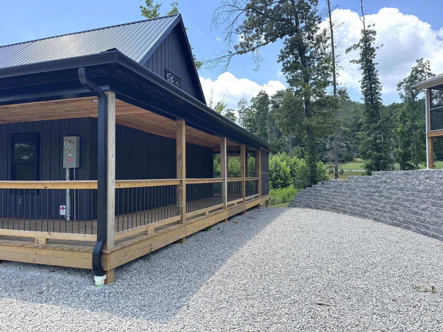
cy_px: 166
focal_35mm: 24
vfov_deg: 56.8
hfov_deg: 71.6
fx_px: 307
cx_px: 222
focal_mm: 6.76
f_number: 1.78
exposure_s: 1/2174
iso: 80
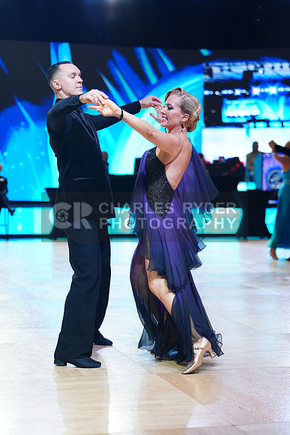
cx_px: 145
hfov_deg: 18.0
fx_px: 918
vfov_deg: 26.6
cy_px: 218
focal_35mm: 76
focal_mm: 76
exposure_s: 1/500
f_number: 2.8
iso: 2000
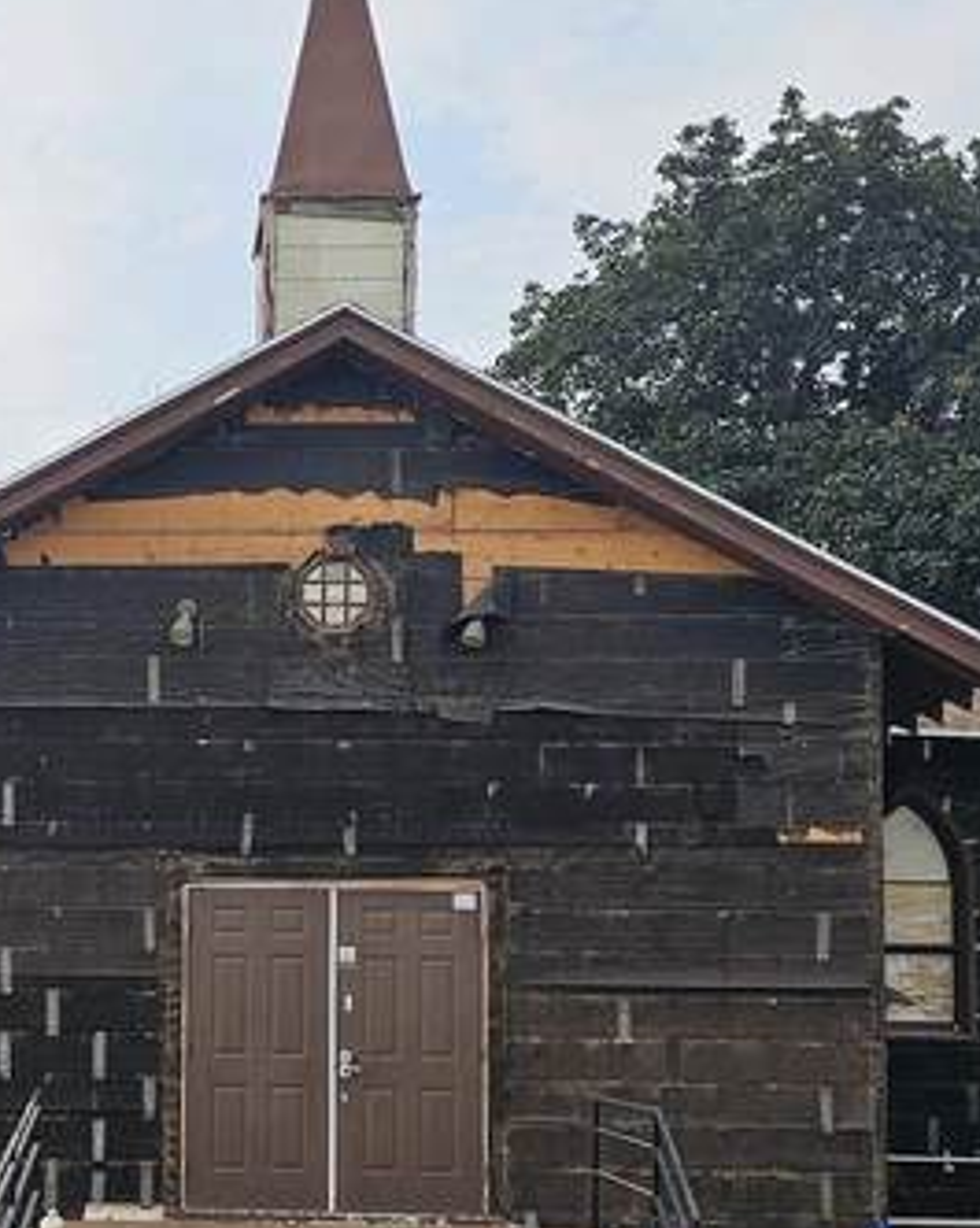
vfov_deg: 28.7
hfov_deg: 22.9
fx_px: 2360
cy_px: 925
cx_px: 96
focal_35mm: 65
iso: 10
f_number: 1.7
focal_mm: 6.3
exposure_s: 1/636
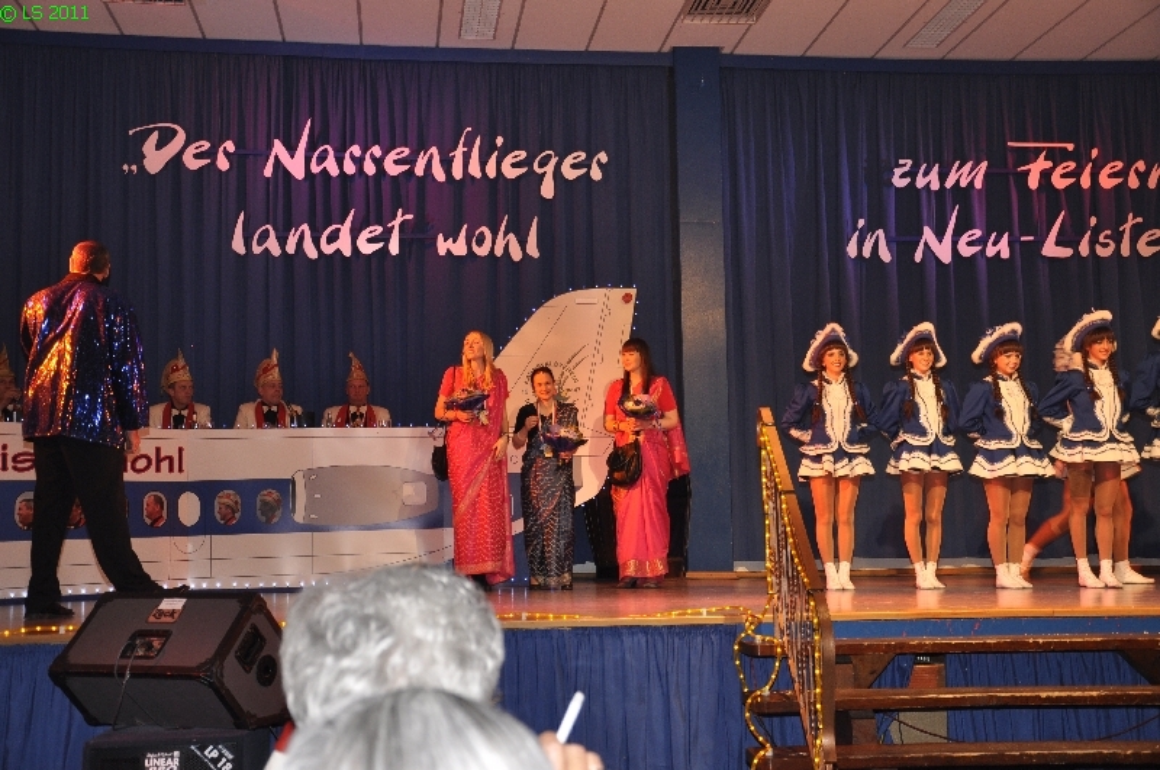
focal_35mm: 45
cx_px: 580
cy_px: 385
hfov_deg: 43.7
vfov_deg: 29.8
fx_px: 1448
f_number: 5
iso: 400
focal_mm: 30
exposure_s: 1/60
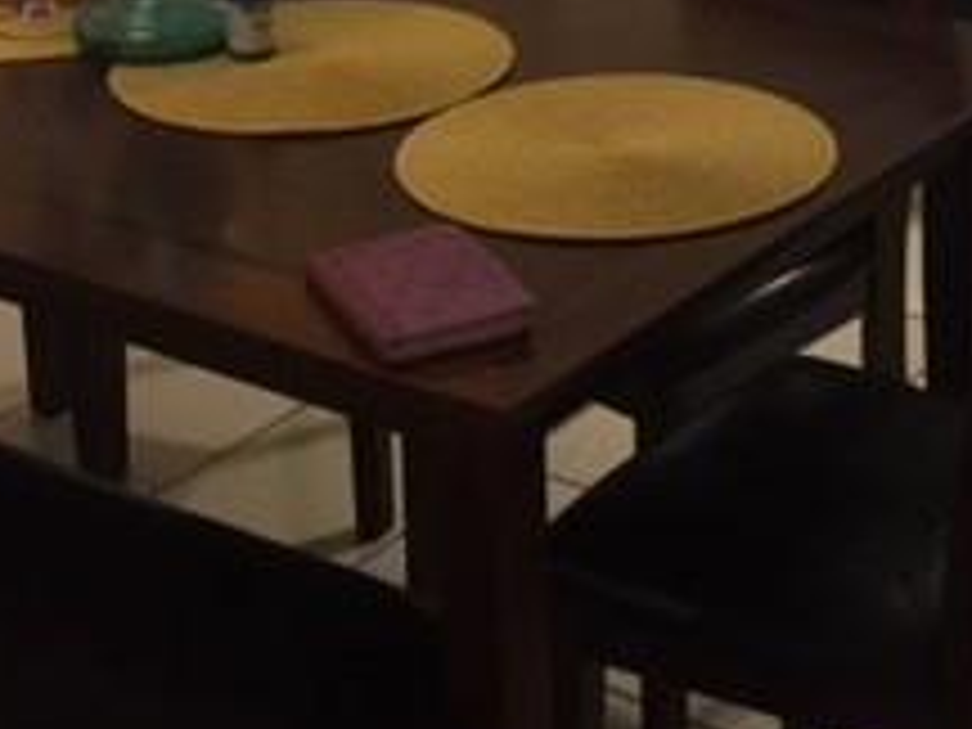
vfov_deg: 16.2
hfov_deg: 22.4
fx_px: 2415
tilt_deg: -11.7
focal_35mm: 86
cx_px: 810
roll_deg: -0.8
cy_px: -220
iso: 125
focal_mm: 4.15
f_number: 2.2
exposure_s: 1/15
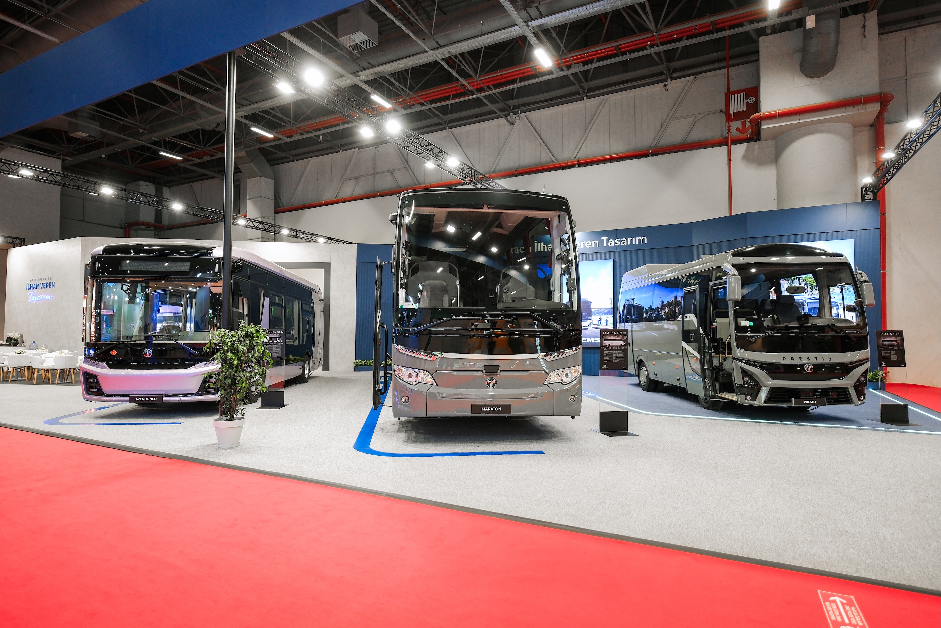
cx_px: 470
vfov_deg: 61.9
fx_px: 523
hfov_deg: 84.0
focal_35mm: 20
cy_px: 314
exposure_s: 1/125
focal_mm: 13.4
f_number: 2.8
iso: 640
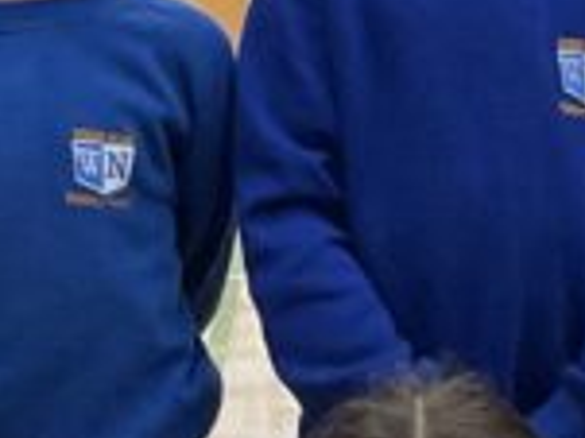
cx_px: 612
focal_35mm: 197
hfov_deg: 10.0
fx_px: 3327
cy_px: 465
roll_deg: -0.2
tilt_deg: -9.0
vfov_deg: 7.5
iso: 125
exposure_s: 1/60
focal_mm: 3
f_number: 1.8
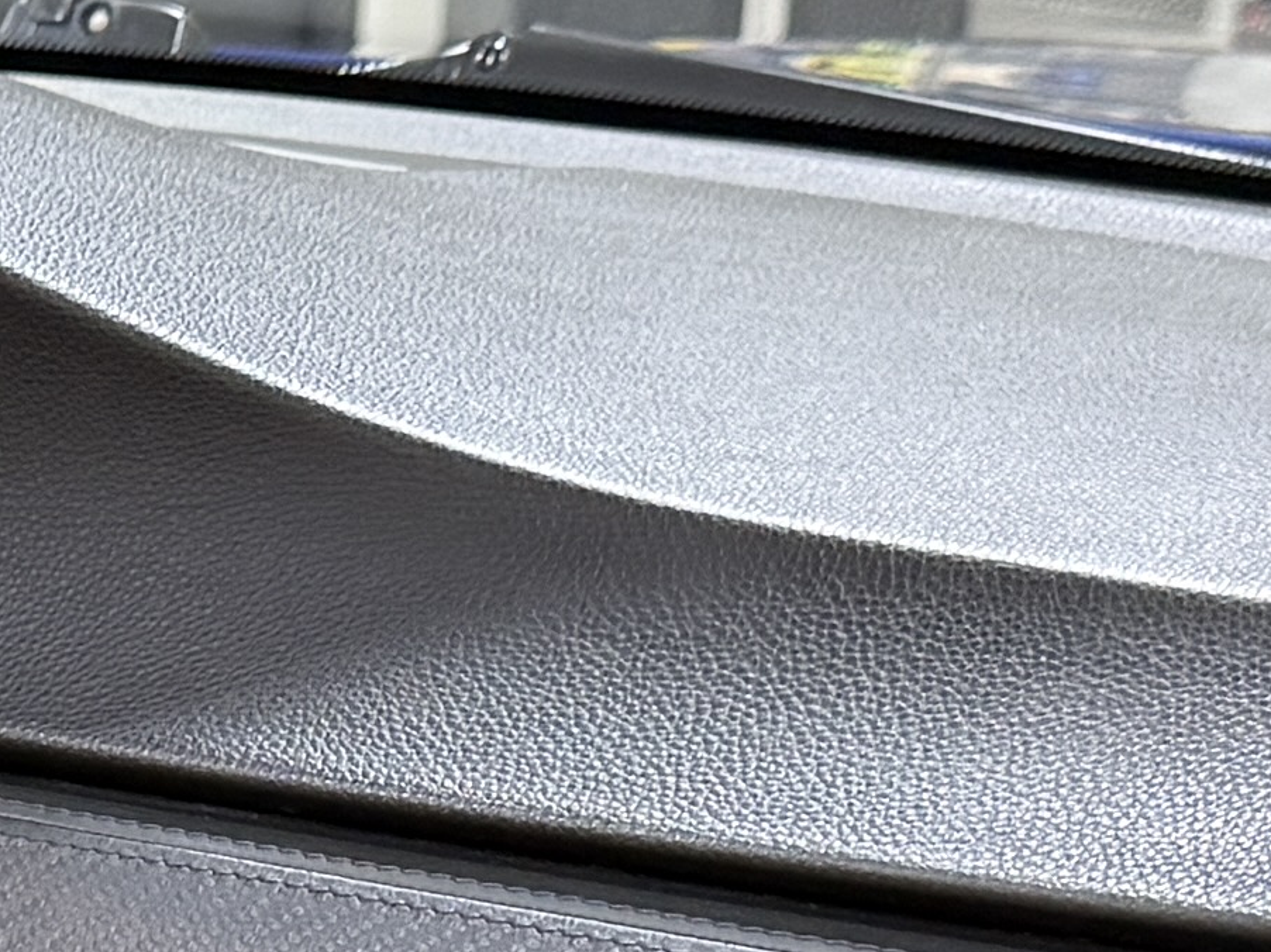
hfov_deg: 12.5
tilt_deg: -20.7
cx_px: -486
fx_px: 5580
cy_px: 1614
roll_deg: -0.3
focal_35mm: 152
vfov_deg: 9.4
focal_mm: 6.76
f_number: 1.78
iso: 250
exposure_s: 1/60
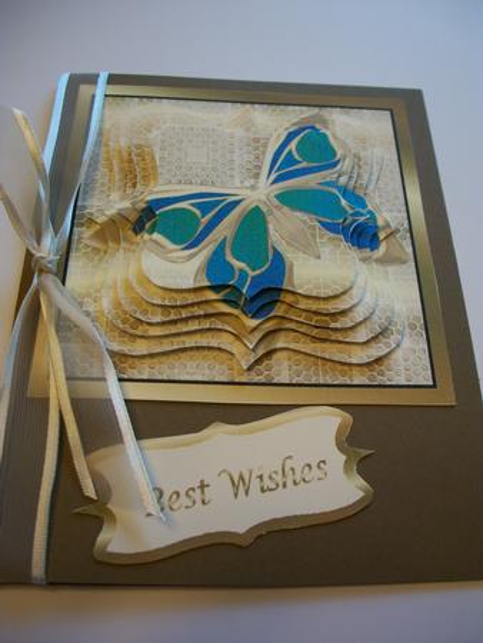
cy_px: 322
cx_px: 242
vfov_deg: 52.6
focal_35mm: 35
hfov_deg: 40.7
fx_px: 651
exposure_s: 1/125
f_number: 3.1
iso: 80
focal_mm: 6.3
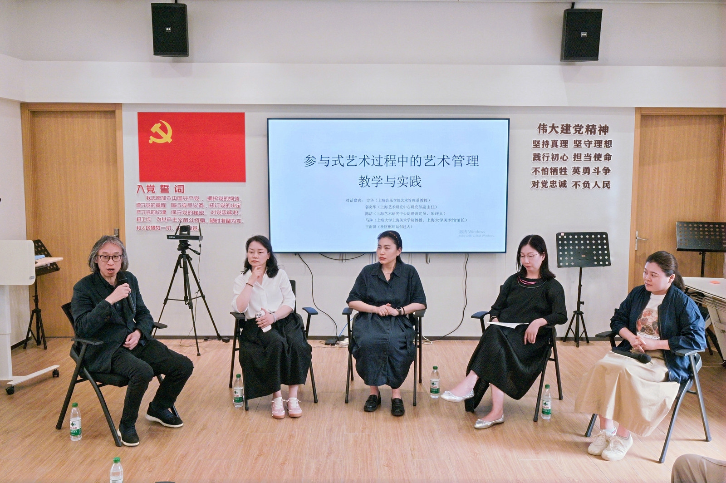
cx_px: 363
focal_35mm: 34
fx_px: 685
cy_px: 242
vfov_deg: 38.8
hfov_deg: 55.8
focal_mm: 34
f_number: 5.6
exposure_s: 1/250
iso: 640
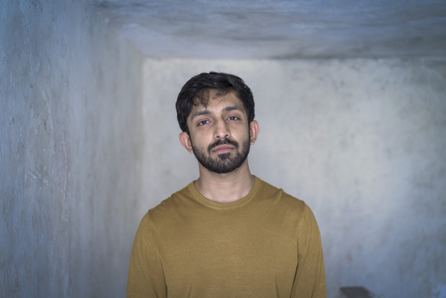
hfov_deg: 43.6
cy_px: 149
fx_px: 558
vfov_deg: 29.9
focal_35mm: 45
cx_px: 223
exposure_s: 1/200
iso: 800
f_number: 2.4
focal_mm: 45
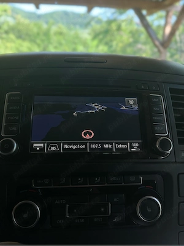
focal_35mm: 26
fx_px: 184
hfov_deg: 53.1
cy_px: 123
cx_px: 92
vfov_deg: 67.3
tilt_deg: -23.6
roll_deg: -1.5
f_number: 1.6
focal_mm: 5.1
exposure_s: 1/150
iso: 40
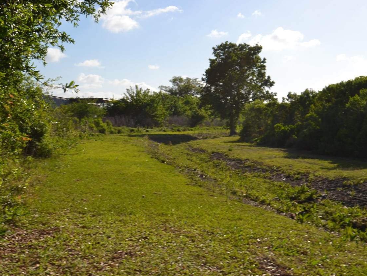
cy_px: 139
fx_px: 562
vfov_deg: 27.5
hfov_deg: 36.2
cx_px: 172
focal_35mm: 53
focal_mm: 32
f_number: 11
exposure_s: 1/200
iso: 100
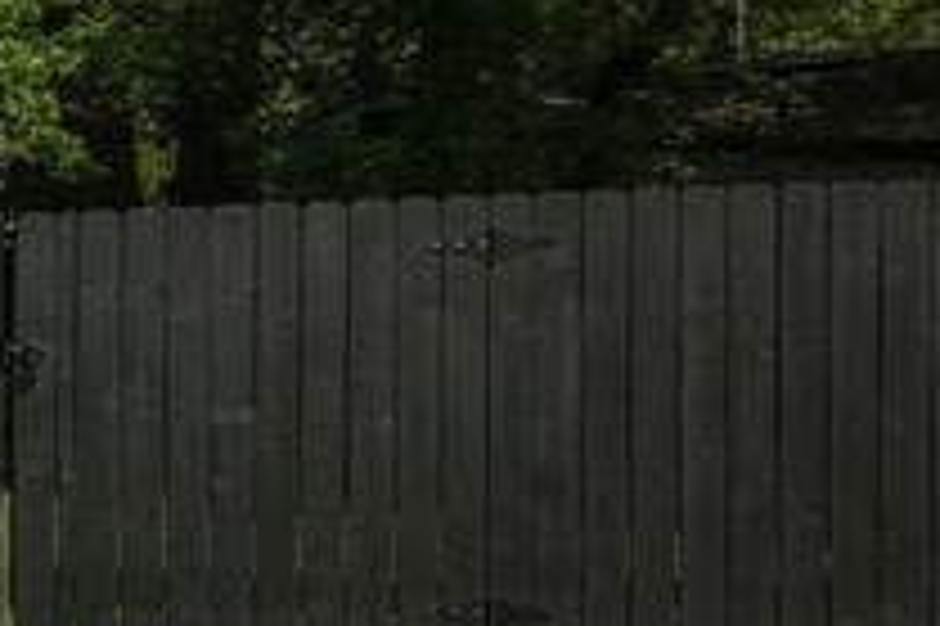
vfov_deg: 13.9
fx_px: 2557
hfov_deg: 11.4
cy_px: 363
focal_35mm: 98
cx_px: -1902
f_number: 8
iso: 100
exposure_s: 1/180
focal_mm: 16
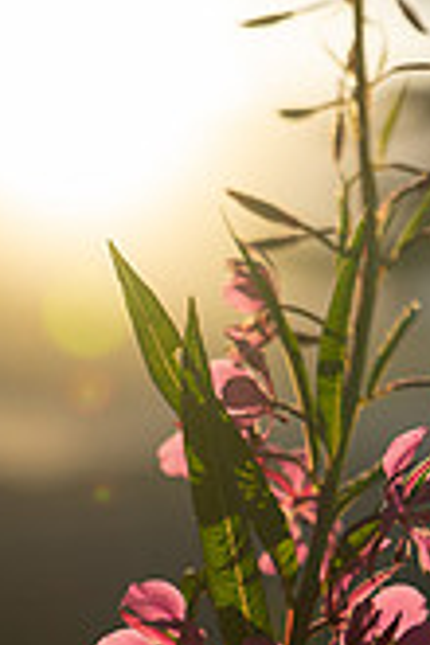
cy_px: 770
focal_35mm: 158
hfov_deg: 8.7
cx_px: 133
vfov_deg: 12.7
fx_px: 2831
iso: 200
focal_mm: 39
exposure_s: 1/1250
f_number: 2.8
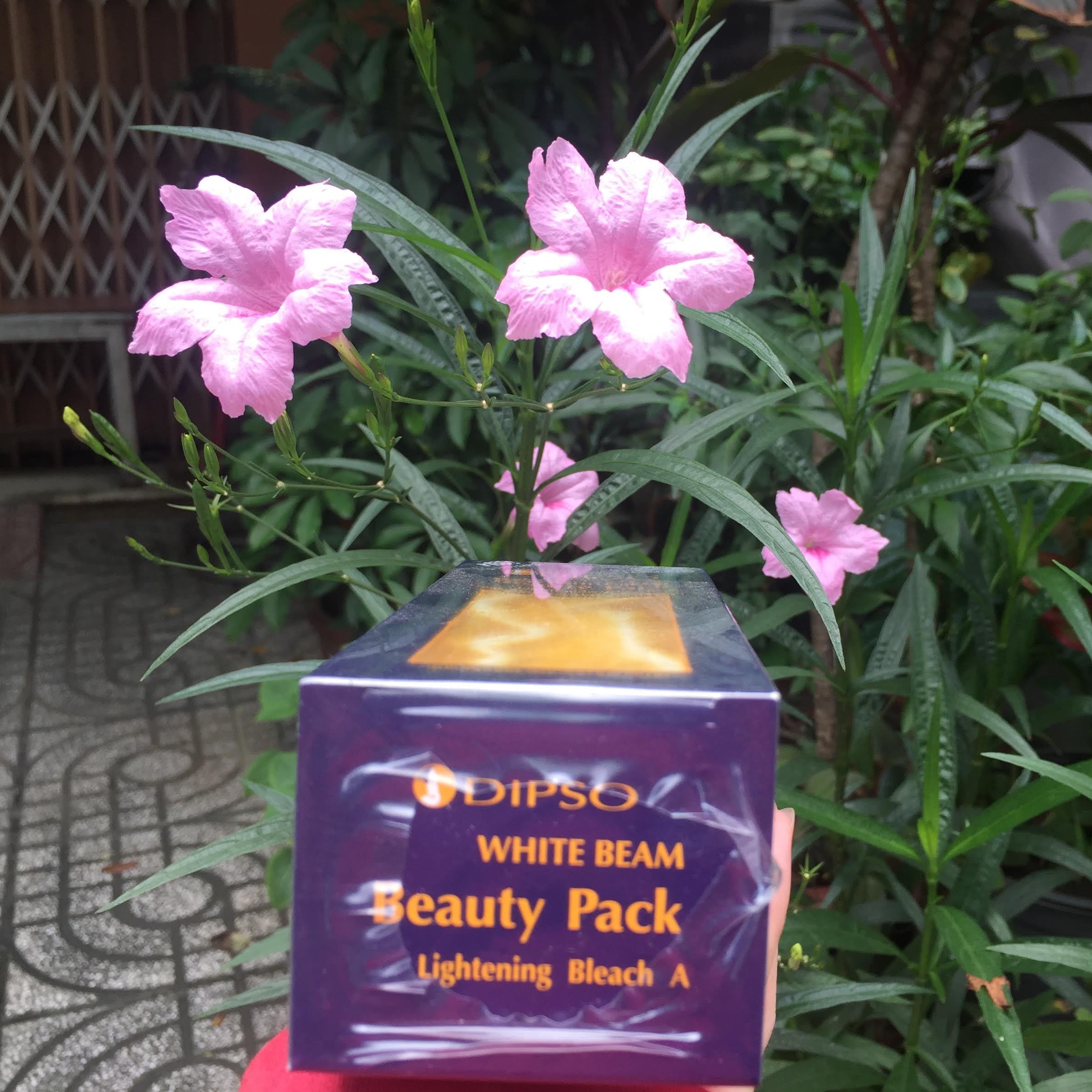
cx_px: 634
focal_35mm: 35
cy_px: 535
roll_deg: -2.4
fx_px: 1249
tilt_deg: -12.3
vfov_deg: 47.2
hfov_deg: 47.0
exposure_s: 1/227
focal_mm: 4.15
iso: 32
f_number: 2.2
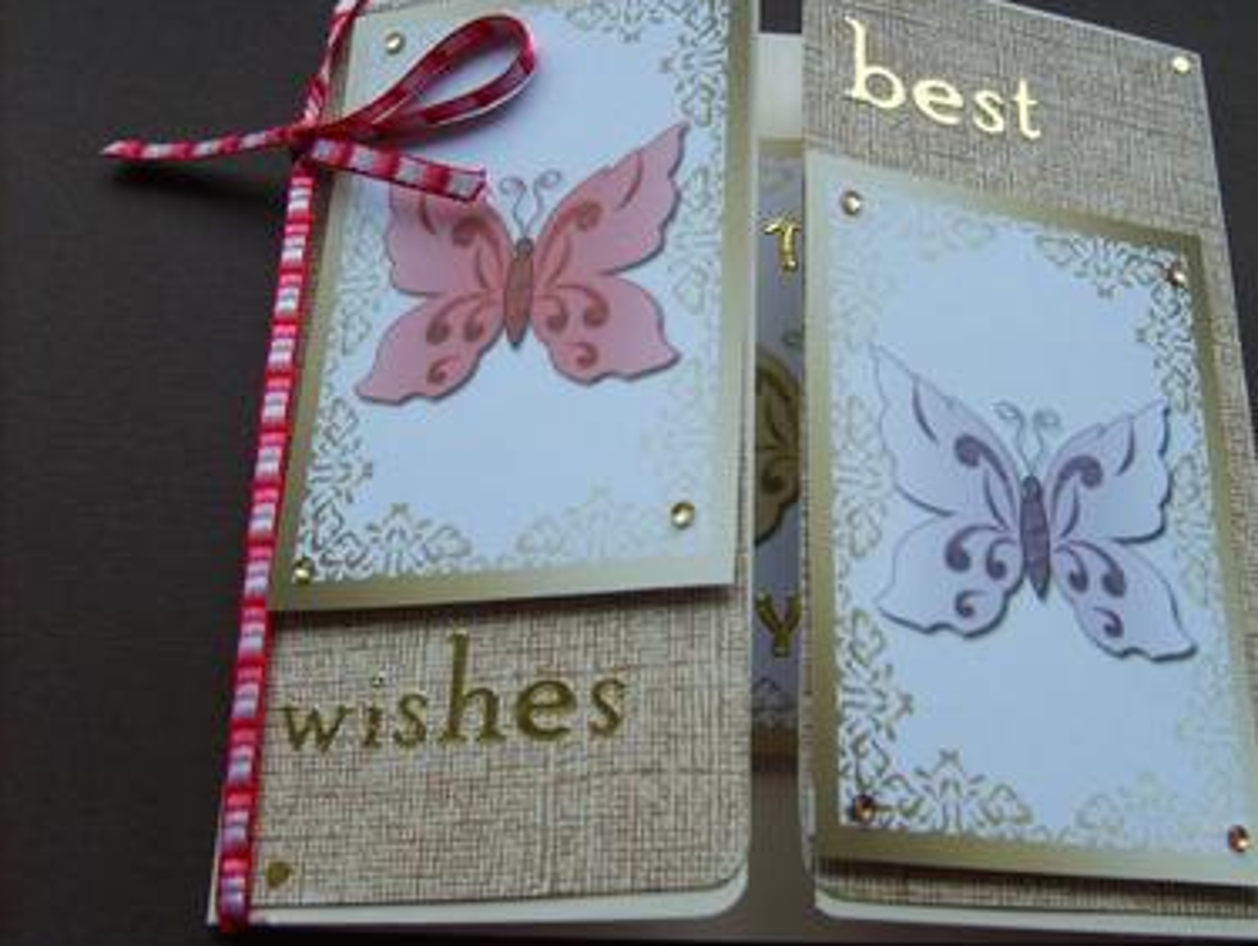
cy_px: 426
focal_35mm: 42
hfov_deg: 44.5
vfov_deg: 34.4
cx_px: 751
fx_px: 1528
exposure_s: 1/90
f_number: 2.8
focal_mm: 5.8
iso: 50
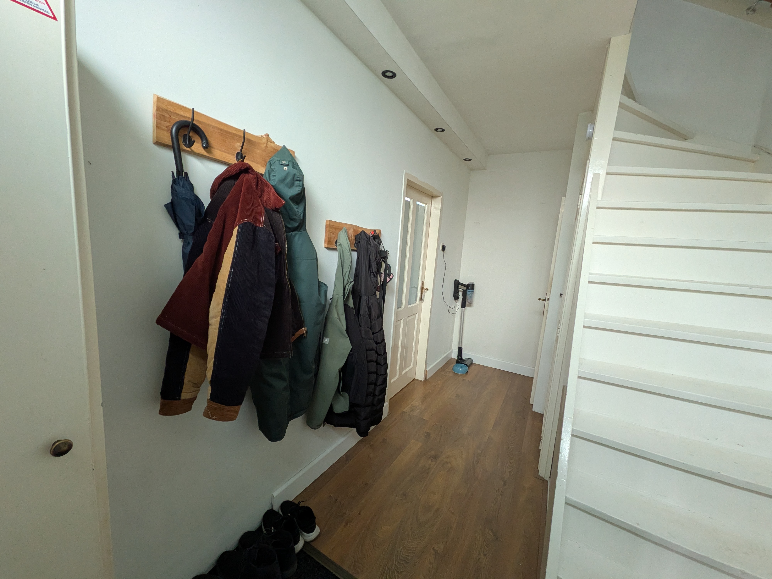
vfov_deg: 85.7
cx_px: 386
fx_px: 312
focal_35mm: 14
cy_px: 290
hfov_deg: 102.1
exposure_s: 1/88.8
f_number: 2.2
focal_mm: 1.85
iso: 264
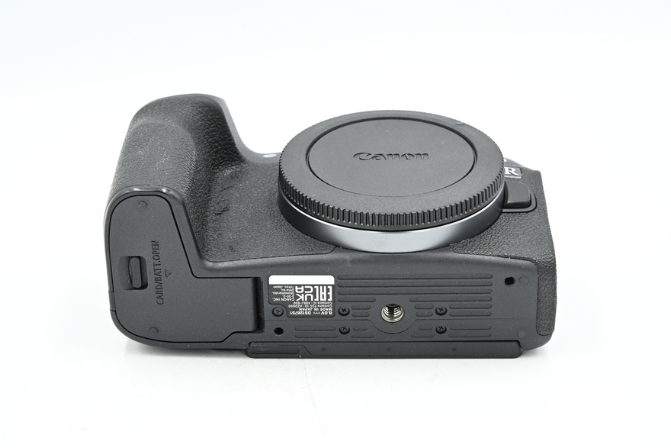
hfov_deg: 27.0
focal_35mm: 75
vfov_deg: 18.2
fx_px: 1398
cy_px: 224
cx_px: 336
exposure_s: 1/15
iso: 200
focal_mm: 75
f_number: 14
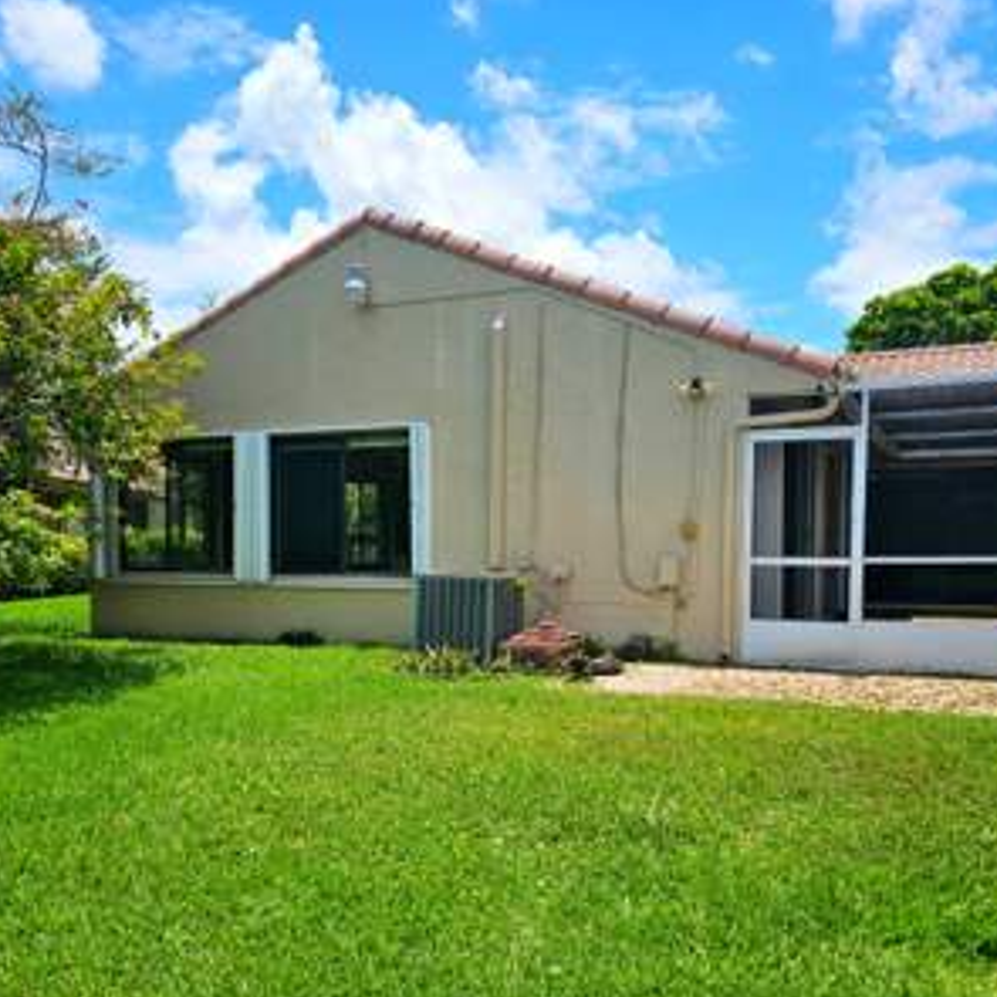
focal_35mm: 33
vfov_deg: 49.5
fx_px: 1075
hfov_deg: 49.7
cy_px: 590
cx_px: 453
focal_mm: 6.3
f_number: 1.7
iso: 10
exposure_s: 1/909
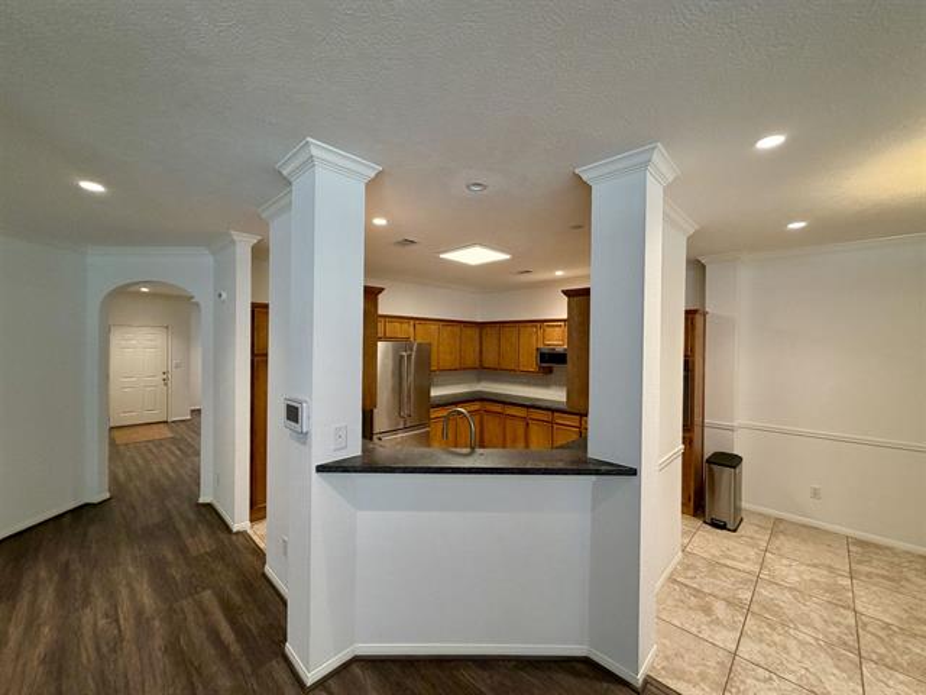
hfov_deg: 102.1
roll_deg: -0.4
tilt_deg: -0.3
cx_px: 463
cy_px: 348
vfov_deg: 85.7
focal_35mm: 14
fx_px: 375
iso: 160
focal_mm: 2.22
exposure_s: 1/60
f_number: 2.2
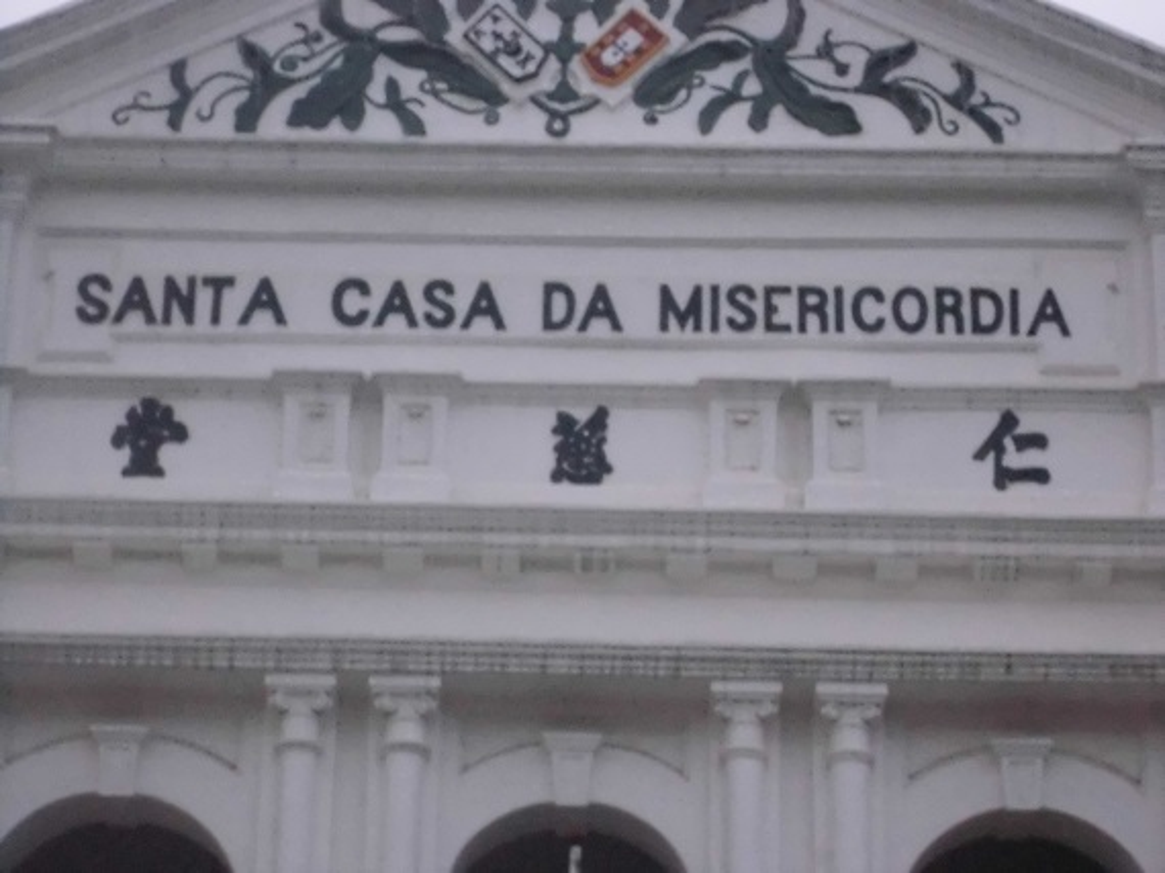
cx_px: 582
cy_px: 436
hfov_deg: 15.2
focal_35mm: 130
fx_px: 4373
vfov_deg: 11.4
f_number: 6.5
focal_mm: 23
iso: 800
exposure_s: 1/60
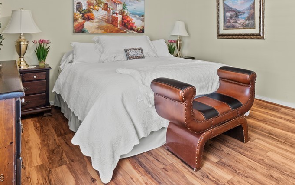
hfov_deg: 68.3
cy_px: 30
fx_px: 209
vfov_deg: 44.6
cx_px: 198
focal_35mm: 26
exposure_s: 5
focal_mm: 16
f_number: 9
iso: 200
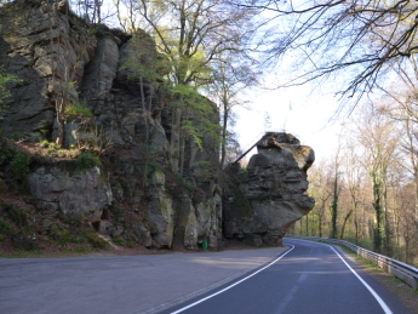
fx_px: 362
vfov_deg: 46.8
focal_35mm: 30
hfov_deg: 59.9
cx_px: 207
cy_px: 155
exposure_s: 1/125
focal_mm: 18
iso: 200
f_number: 5.6
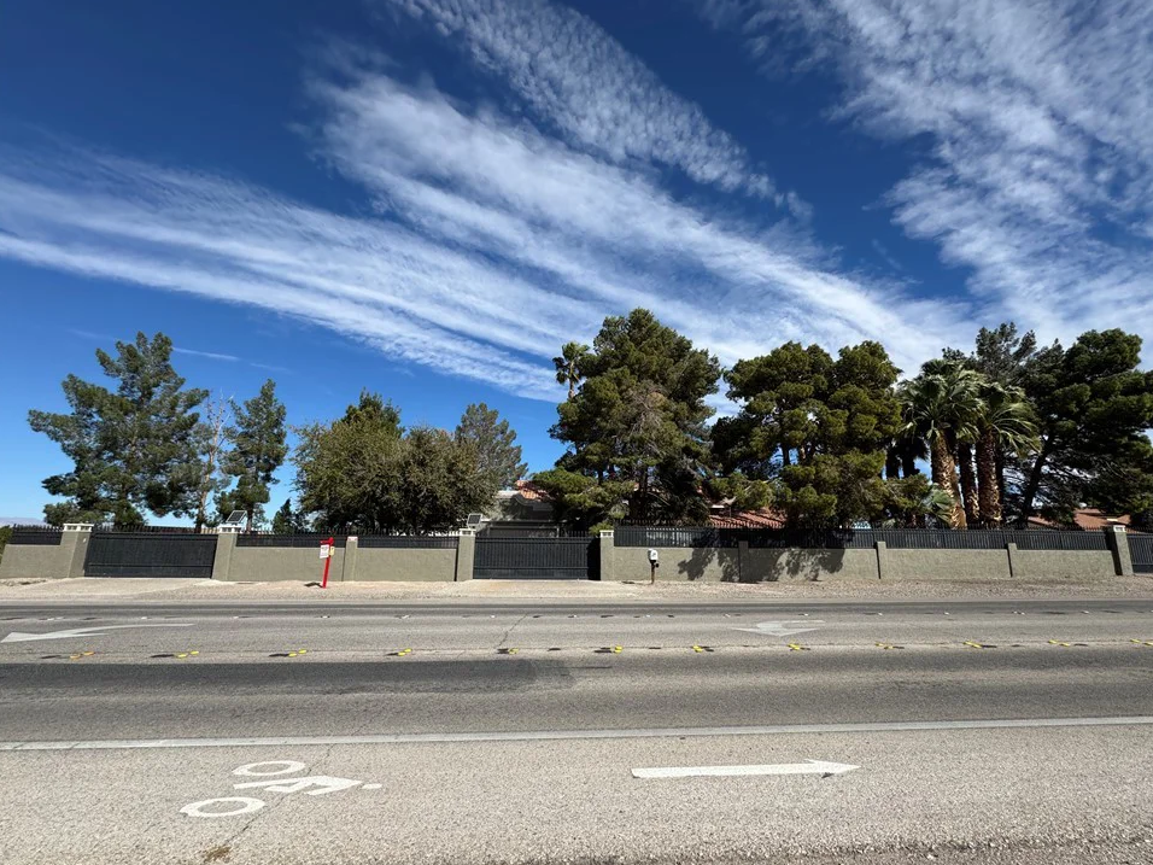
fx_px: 500
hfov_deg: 98.1
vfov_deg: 81.7
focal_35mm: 15
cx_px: 605
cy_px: 444
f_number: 2.2
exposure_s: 1/2208
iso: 50
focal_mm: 2.22
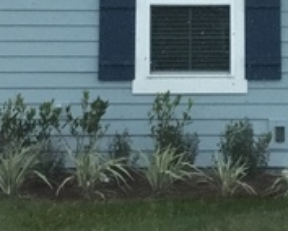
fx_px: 973
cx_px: 224
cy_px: -80
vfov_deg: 13.0
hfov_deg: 16.7
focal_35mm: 114
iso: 80
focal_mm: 3.3
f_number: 2.4
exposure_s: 1/30
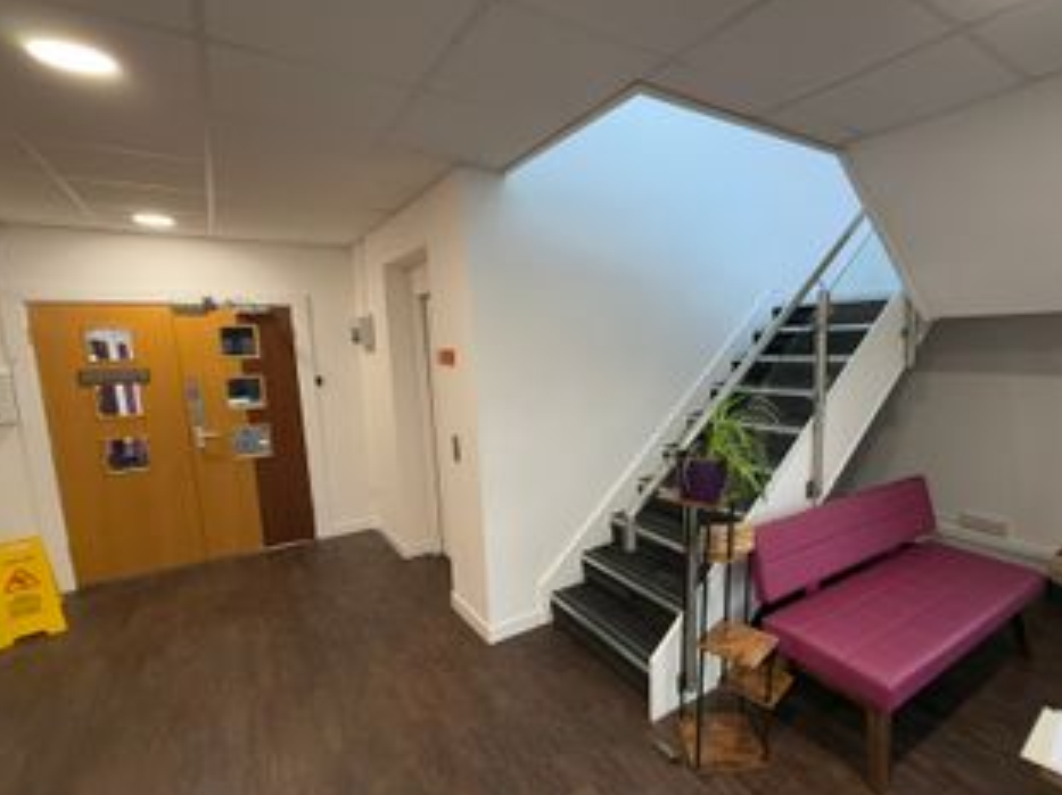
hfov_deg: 87.1
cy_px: 420
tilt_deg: -7.8
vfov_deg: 71.5
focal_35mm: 18
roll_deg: +1.9
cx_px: 615
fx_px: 552
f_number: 2.2
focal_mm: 2.22
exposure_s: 1/100
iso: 320
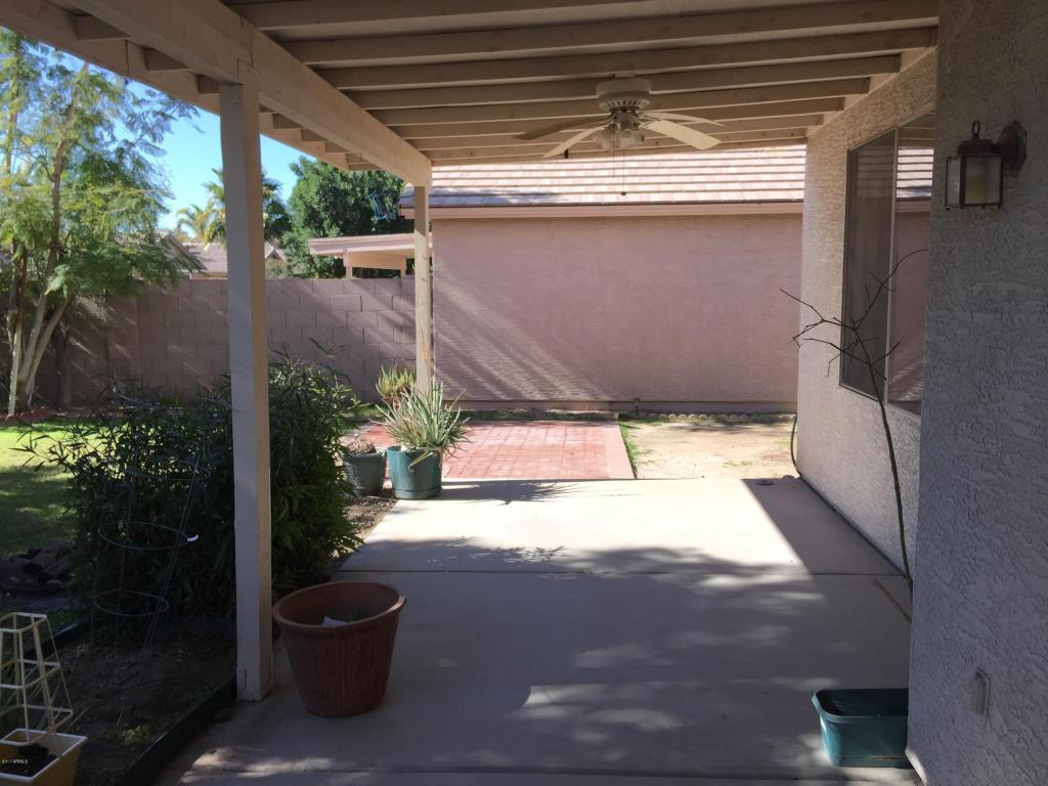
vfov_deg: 48.2
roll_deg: +0.5
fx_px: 878
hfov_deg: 61.7
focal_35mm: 29
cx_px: 524
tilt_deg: -5.6
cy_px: 393
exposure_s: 1/964
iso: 40
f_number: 2.2
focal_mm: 4.15
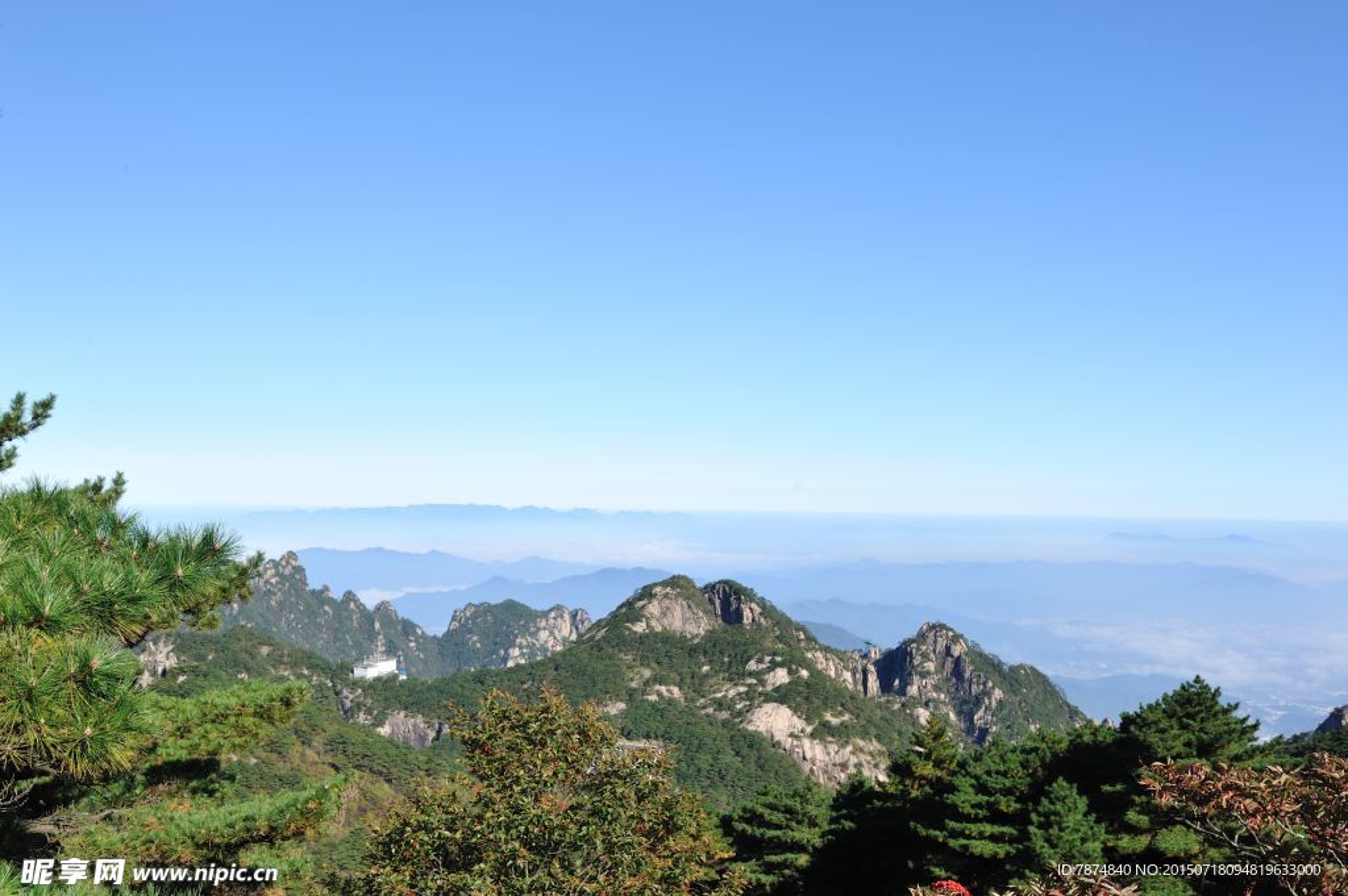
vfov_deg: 35.0
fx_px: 1422
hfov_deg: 50.7
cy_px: 448
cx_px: 674
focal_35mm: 38
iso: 200
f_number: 14
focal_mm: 38
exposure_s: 1/160
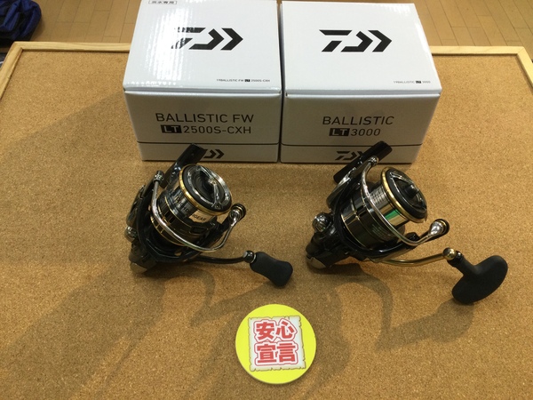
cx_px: 266
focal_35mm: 31
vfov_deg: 45.4
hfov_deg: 58.4
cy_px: 200
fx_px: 477
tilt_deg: -54.0
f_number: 2.4
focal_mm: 3.3
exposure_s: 1/40
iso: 32
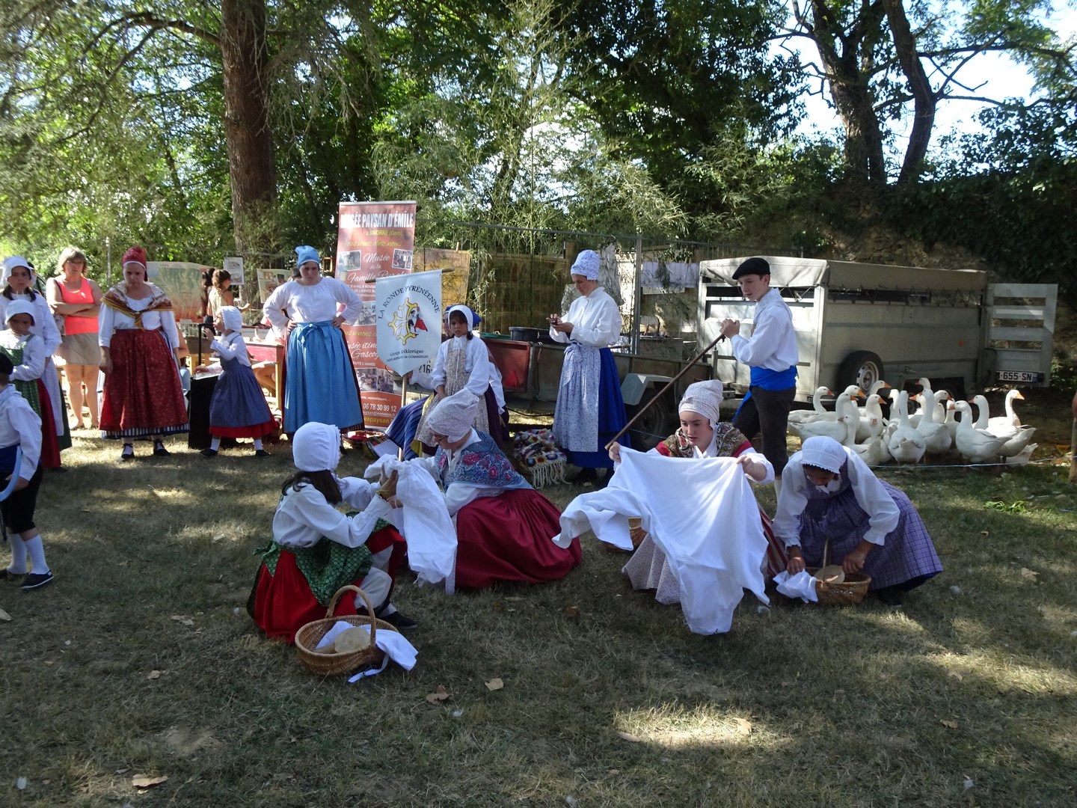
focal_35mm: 30
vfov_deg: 46.8
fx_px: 933
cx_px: 538
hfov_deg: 60.0
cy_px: 404
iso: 160
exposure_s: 1/250
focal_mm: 5.09
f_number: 3.5
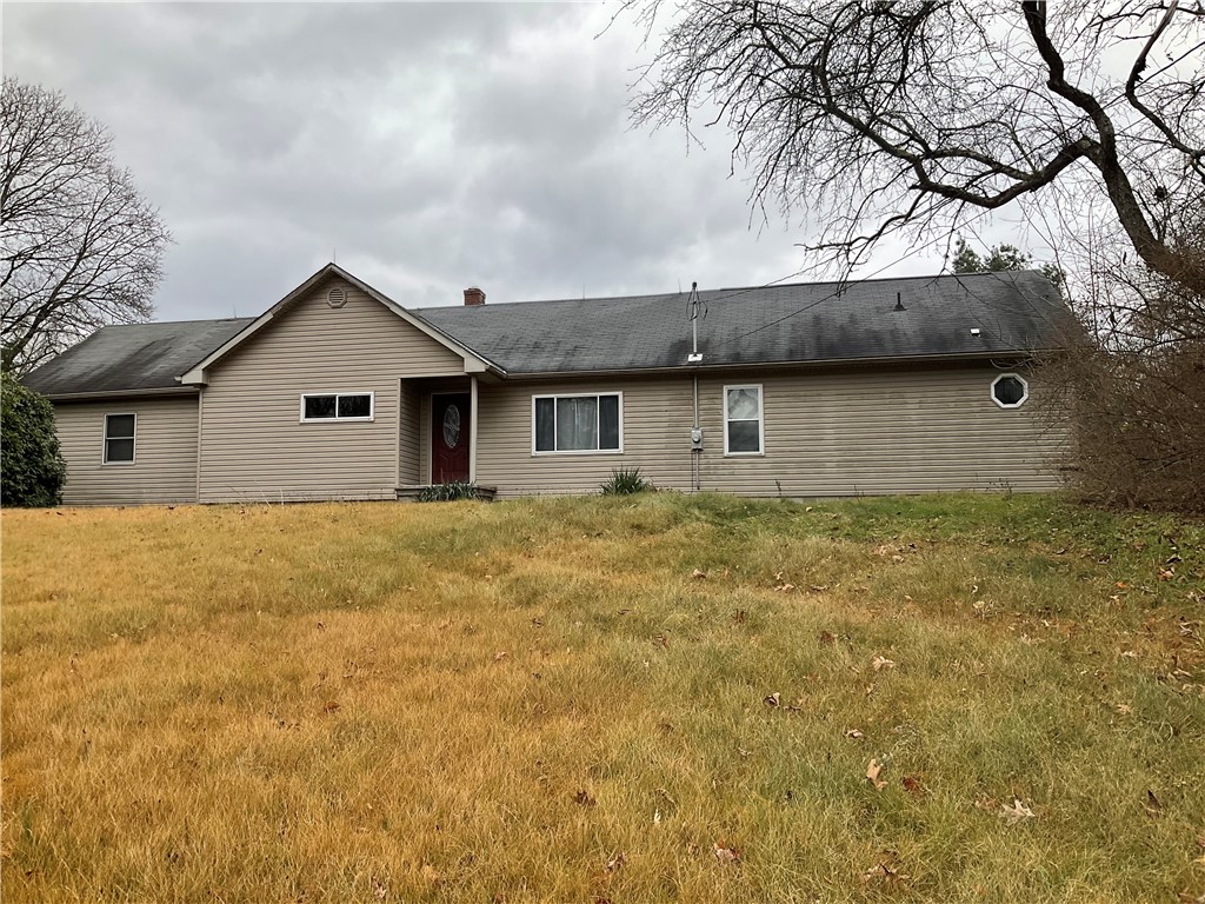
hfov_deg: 61.7
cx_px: 602
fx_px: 1010
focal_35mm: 29
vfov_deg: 48.2
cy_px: 452
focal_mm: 3
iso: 16
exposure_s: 1/272
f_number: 1.8
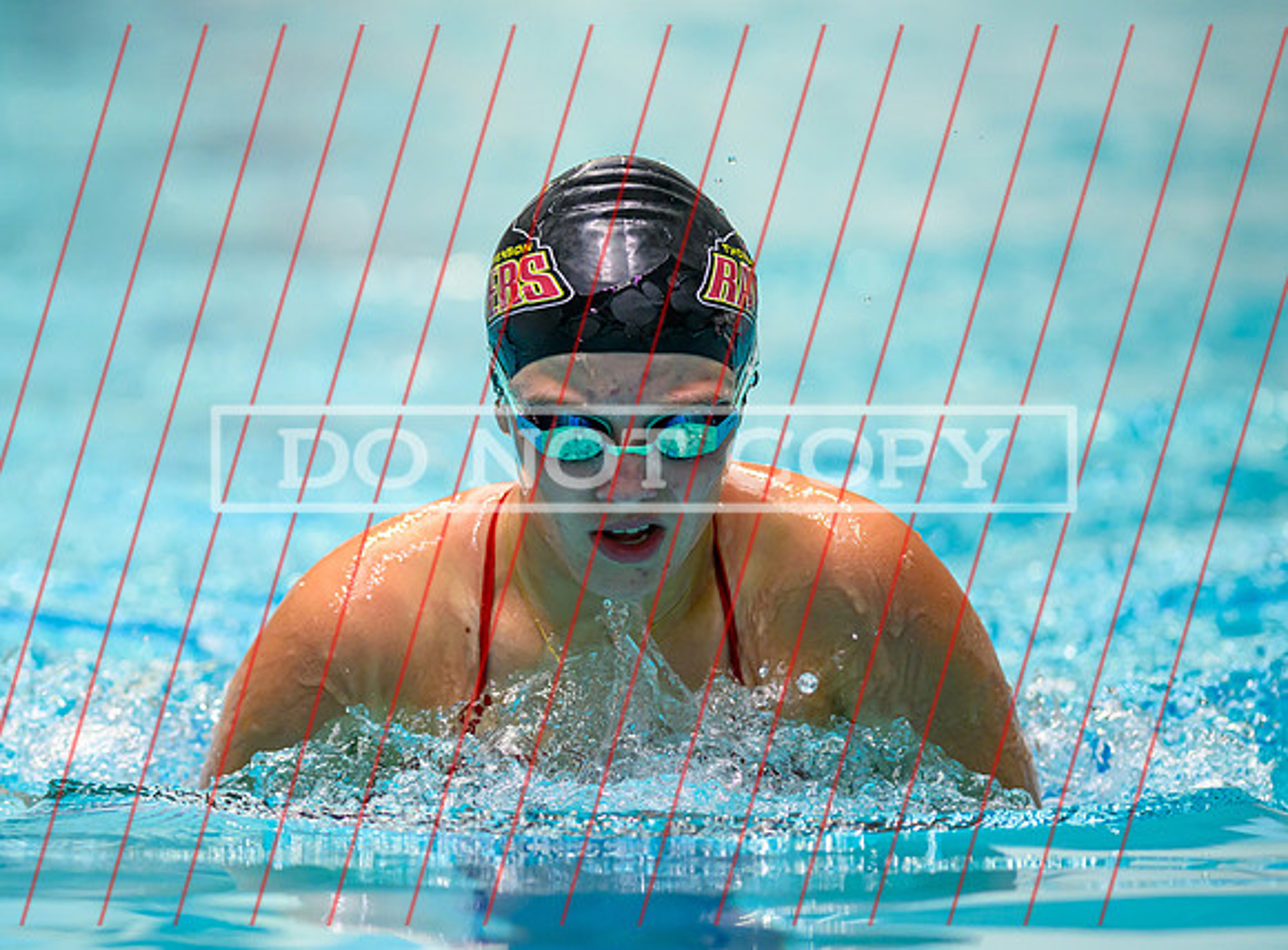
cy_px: 519
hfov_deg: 4.8
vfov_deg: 3.5
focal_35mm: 417
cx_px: 460
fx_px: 15414
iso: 2000
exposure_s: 1/1000
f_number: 2.8
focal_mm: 300
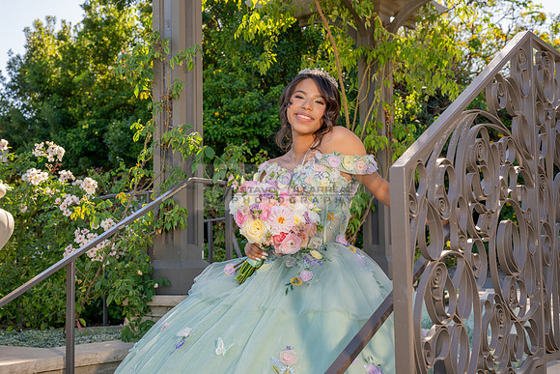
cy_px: 187
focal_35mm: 51
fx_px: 793
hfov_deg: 38.9
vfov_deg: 26.5
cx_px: 280
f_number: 7.1
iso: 200
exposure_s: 1/200
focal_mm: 51
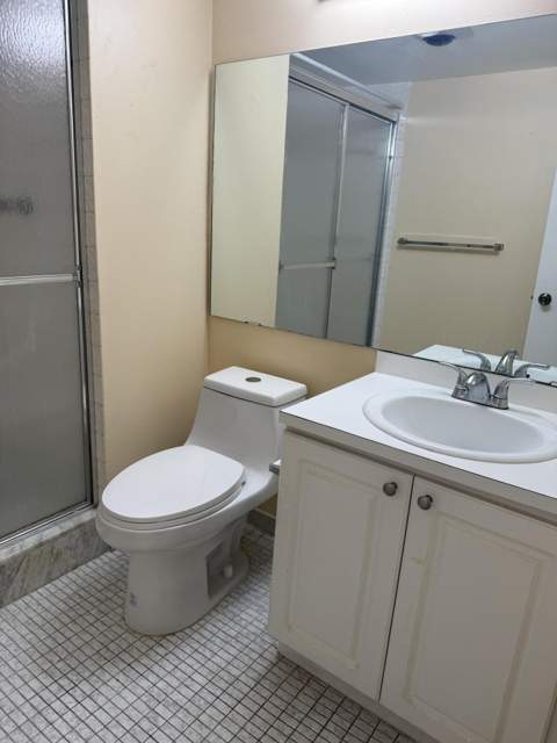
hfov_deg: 56.8
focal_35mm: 24
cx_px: 278
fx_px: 515
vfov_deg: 71.6
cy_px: 372
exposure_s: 1/120
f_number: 1.78
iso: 80
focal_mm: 6.76
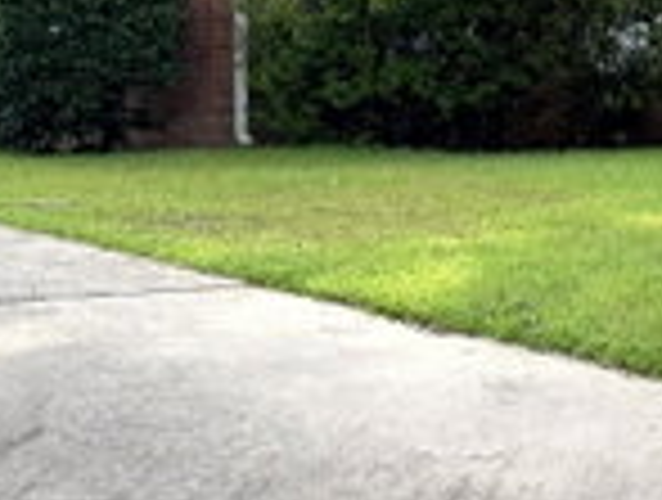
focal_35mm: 104
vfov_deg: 14.2
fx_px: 1994
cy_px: 122
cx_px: 984
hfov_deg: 17.1
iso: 100
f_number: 1.78
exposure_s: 1/888
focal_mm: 6.76
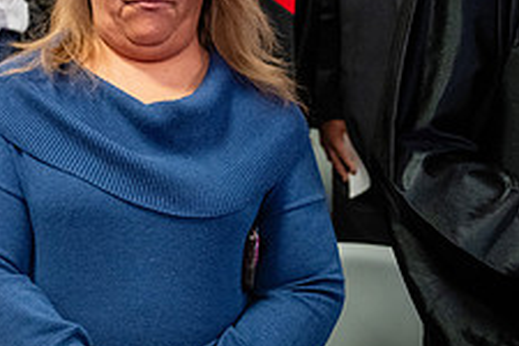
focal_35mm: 73
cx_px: -189
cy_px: 33
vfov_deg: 18.4
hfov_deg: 23.7
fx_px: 1052
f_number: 2.8
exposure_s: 1/160
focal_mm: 26
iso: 3200
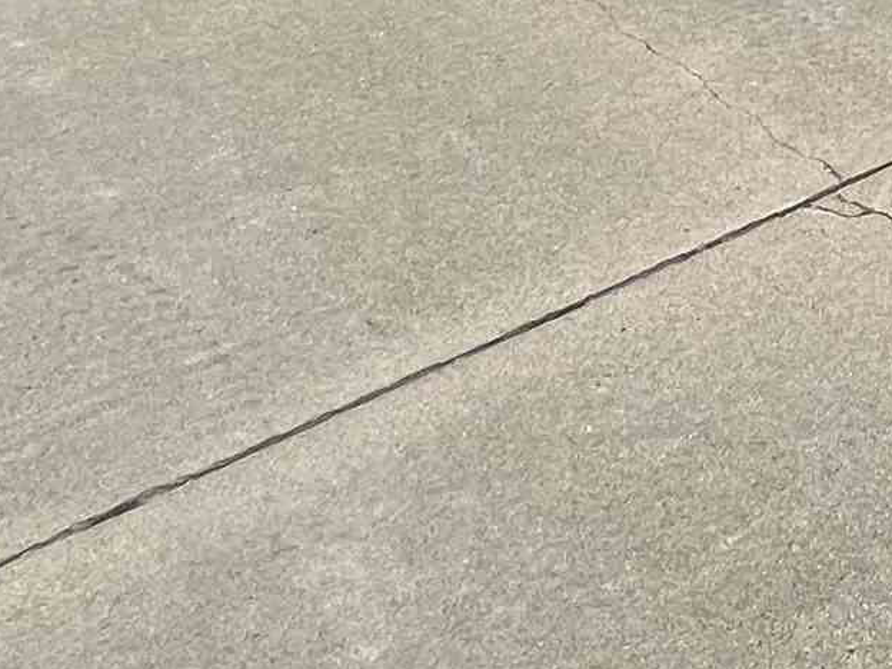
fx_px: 1649
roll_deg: -1.4
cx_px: 1447
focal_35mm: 64
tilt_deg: -0.4
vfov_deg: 15.9
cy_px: -789
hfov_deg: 22.7
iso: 32
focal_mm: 1.57
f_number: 1.8
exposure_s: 1/256
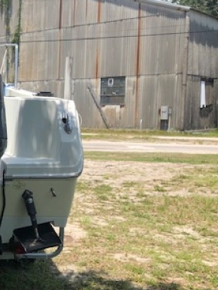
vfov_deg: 33.2
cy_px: 153
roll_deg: +0.3
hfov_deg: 22.2
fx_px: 486
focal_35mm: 58
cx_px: -80
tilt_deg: -5.1
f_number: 1.8
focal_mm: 3.99
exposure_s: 1/1779
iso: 20
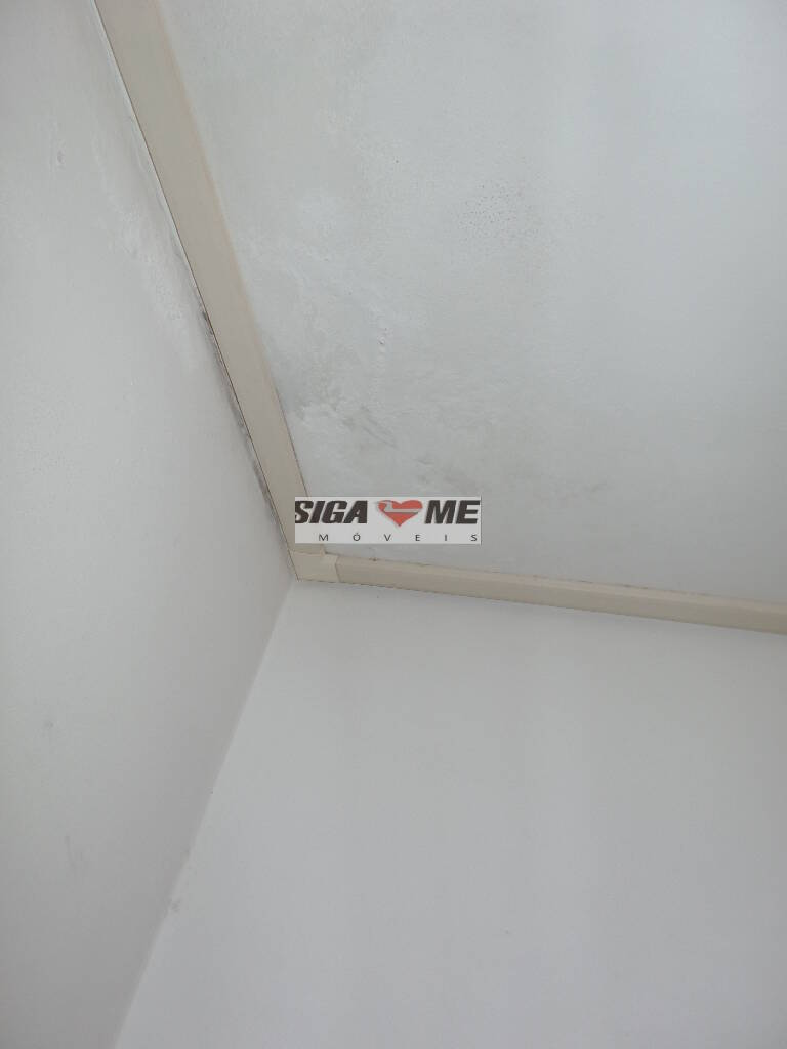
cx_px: 394
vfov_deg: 73.9
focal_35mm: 23
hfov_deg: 58.9
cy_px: 524
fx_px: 697
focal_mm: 4.1
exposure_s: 1/30
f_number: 2.8
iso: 100
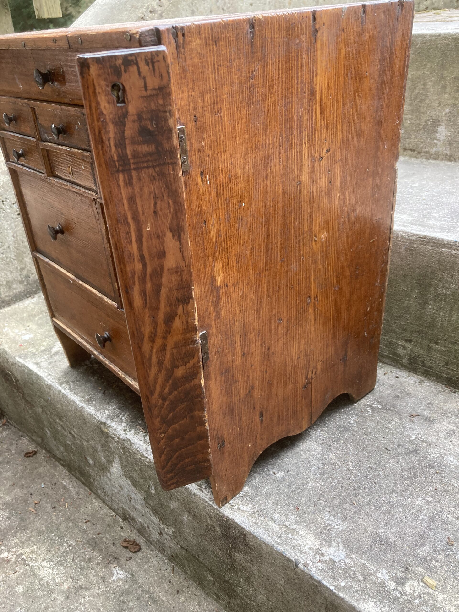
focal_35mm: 28
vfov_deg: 63.4
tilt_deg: -28.7
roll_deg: +4.1
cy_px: 306
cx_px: 230
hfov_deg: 49.7
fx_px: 495
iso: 80
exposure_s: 1/70
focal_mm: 3.99
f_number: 1.8
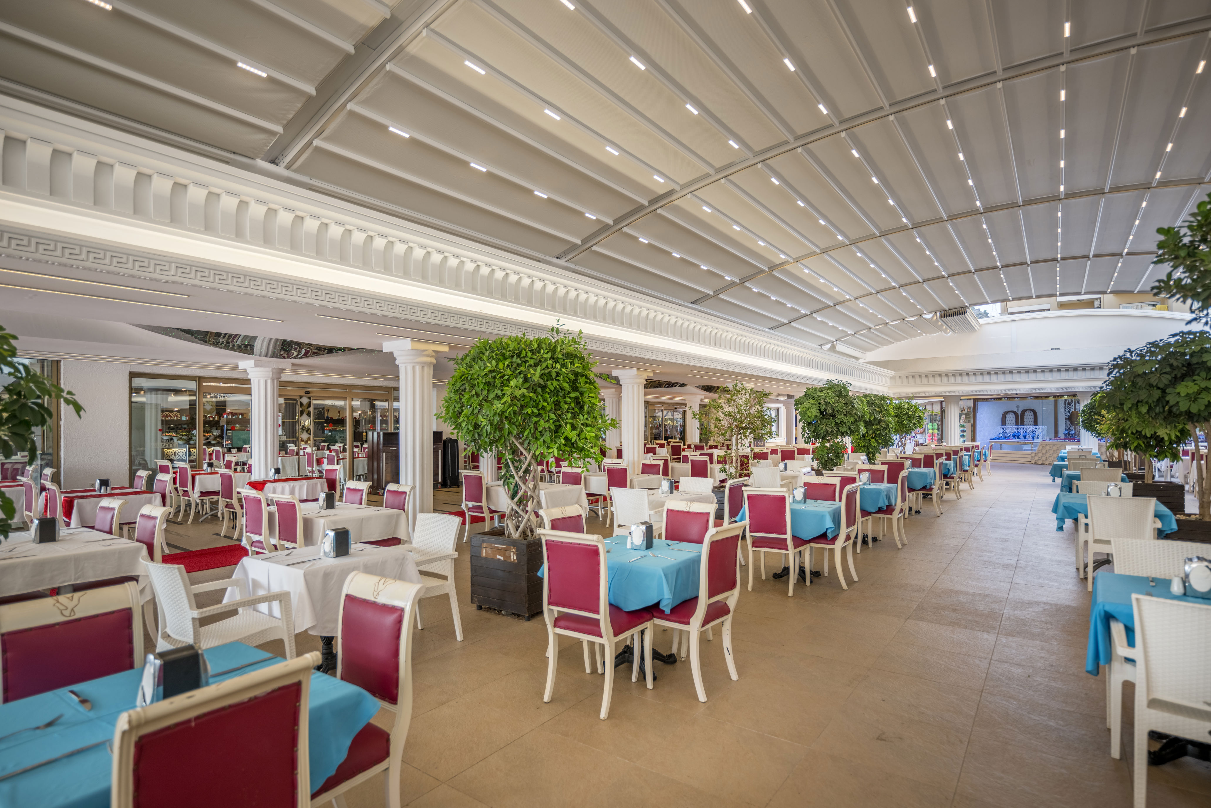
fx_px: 605
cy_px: 404
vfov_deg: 67.4
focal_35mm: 18
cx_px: 606
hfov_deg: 90.0
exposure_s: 1/500
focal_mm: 18
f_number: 2.8
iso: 100
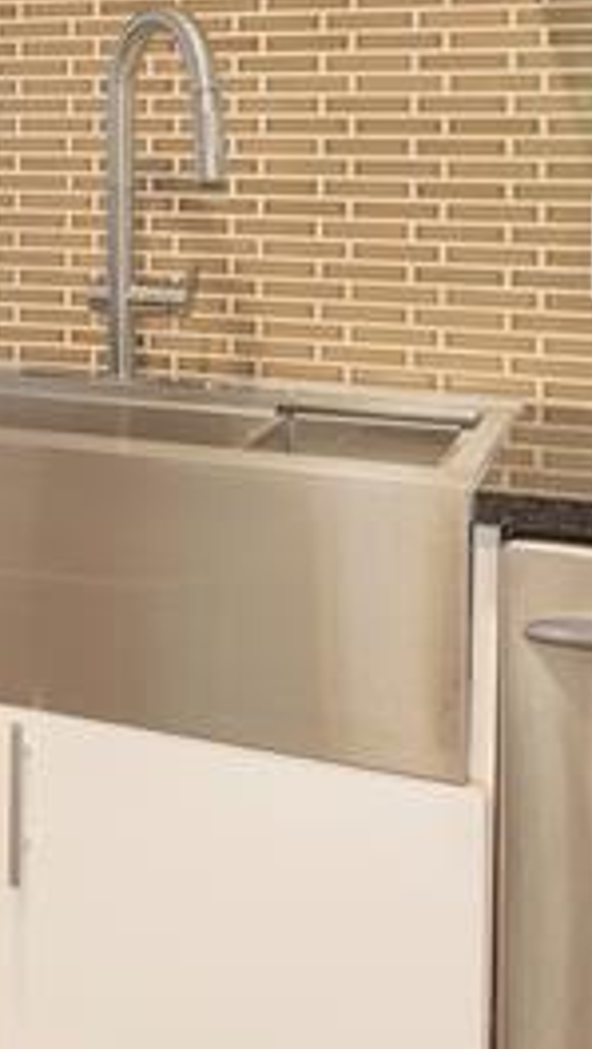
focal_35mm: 65
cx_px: -425
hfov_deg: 16.1
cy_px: 161
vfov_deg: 31.2
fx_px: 1809
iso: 100
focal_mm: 16
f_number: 7.1
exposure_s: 1/1.25
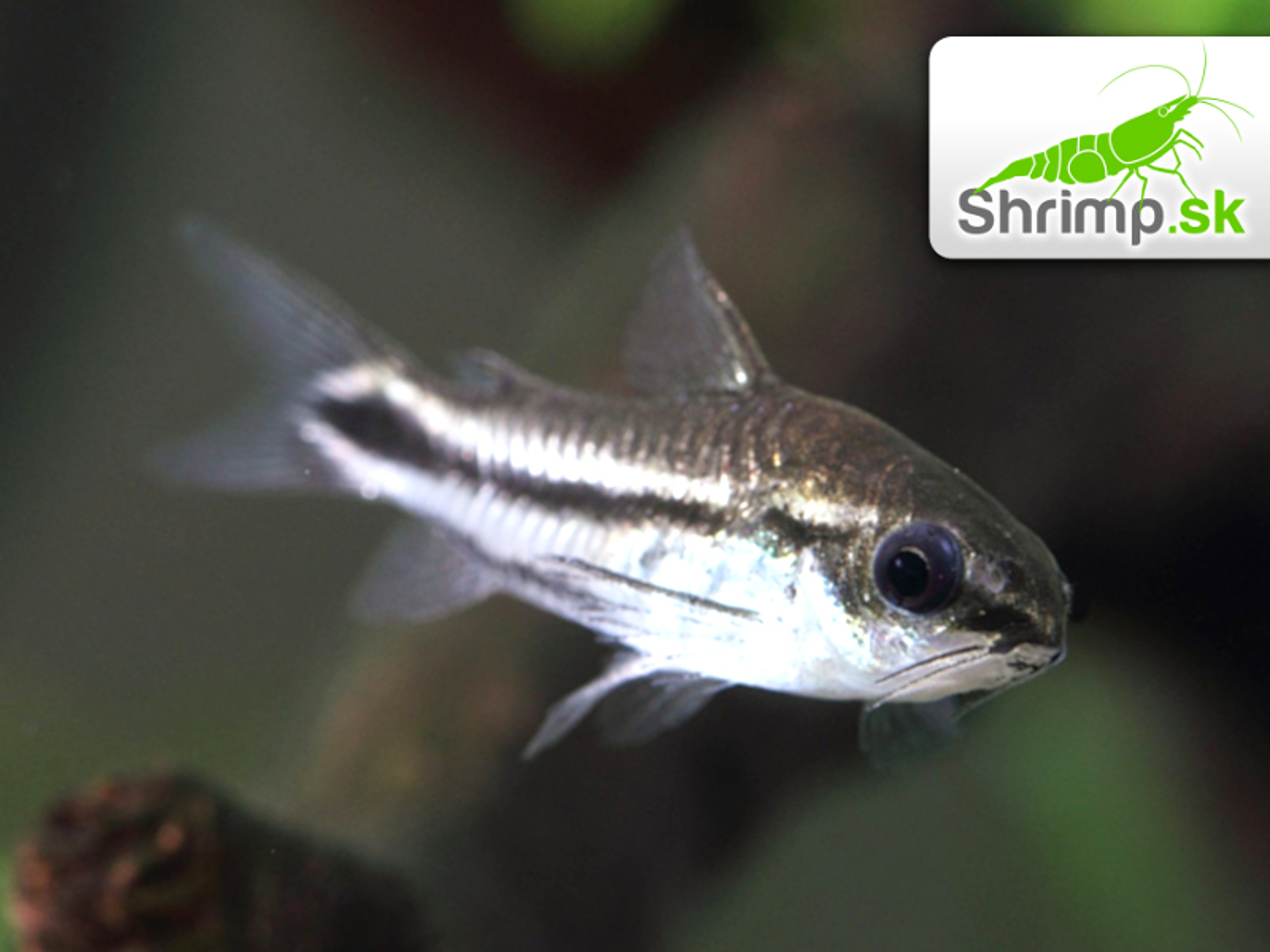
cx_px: 635
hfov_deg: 51.4
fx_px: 1321
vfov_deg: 39.7
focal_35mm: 36
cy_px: 476
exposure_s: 1/40
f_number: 3.2
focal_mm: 6
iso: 80
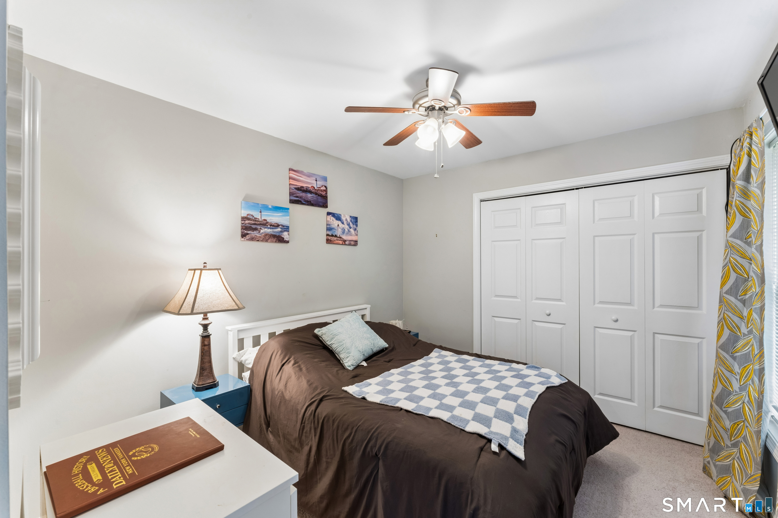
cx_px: 389
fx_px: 303
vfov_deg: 81.2
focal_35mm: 14
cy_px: 259
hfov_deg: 104.3
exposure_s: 1/1.25
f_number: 13
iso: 400
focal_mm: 14
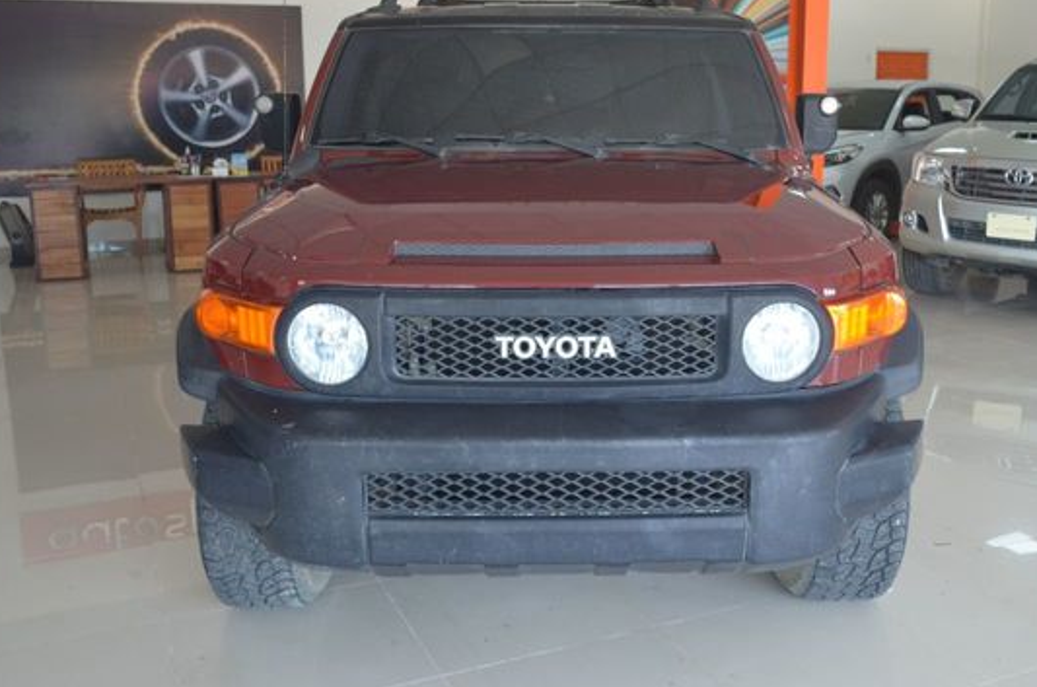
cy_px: 307
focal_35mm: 36
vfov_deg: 36.7
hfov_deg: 53.2
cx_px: 562
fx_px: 1035
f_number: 4.5
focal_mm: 20
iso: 500
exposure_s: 1/80
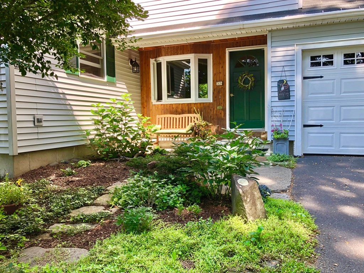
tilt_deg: -4.2
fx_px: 294
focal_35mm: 28
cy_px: 136
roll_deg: +1.2
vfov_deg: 49.7
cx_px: 182
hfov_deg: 63.4
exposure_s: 1/142
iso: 20
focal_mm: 3.99
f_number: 1.8
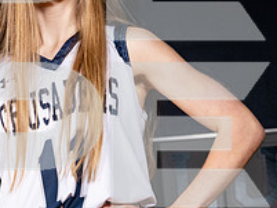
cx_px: -81
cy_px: 136
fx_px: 1201
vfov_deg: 9.9
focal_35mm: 150
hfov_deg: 12.7
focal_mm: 54
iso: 250
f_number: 10
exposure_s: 1/125
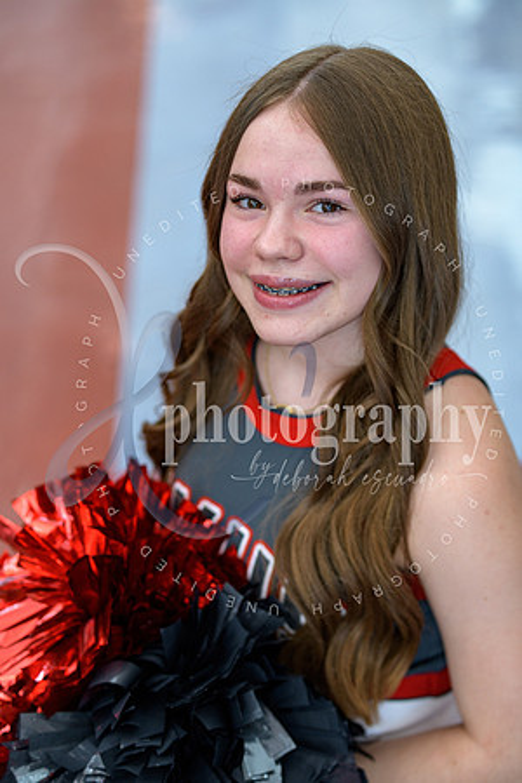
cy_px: 392
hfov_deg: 19.5
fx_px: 1522
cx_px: 261
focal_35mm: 70
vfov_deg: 28.8
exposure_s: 1/125
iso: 250
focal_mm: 70
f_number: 2.8
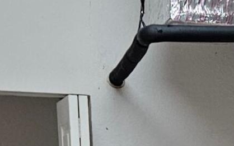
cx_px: 358
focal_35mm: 168
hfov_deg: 11.9
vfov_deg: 6.9
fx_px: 1071
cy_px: 458
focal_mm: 5.4
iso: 320
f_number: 1.8
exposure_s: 1/120
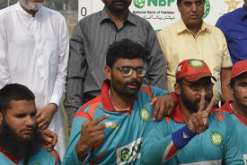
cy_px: 24
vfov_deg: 9.5
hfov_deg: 13.6
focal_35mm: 144
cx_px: 340
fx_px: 987
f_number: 8
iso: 100
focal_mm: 22
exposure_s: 1/250
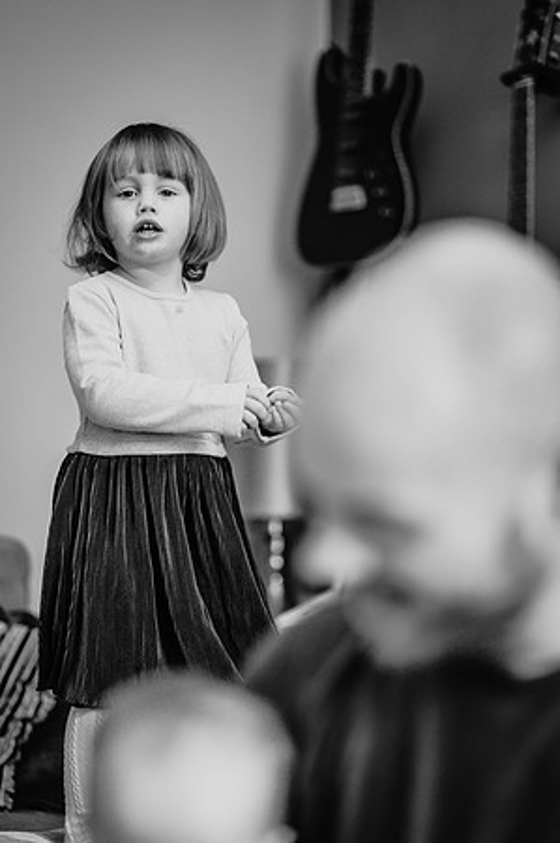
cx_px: 280
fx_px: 1988
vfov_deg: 23.9
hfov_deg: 16.0
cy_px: 422
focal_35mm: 85
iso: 360
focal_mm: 85
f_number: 1.8
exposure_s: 1/160
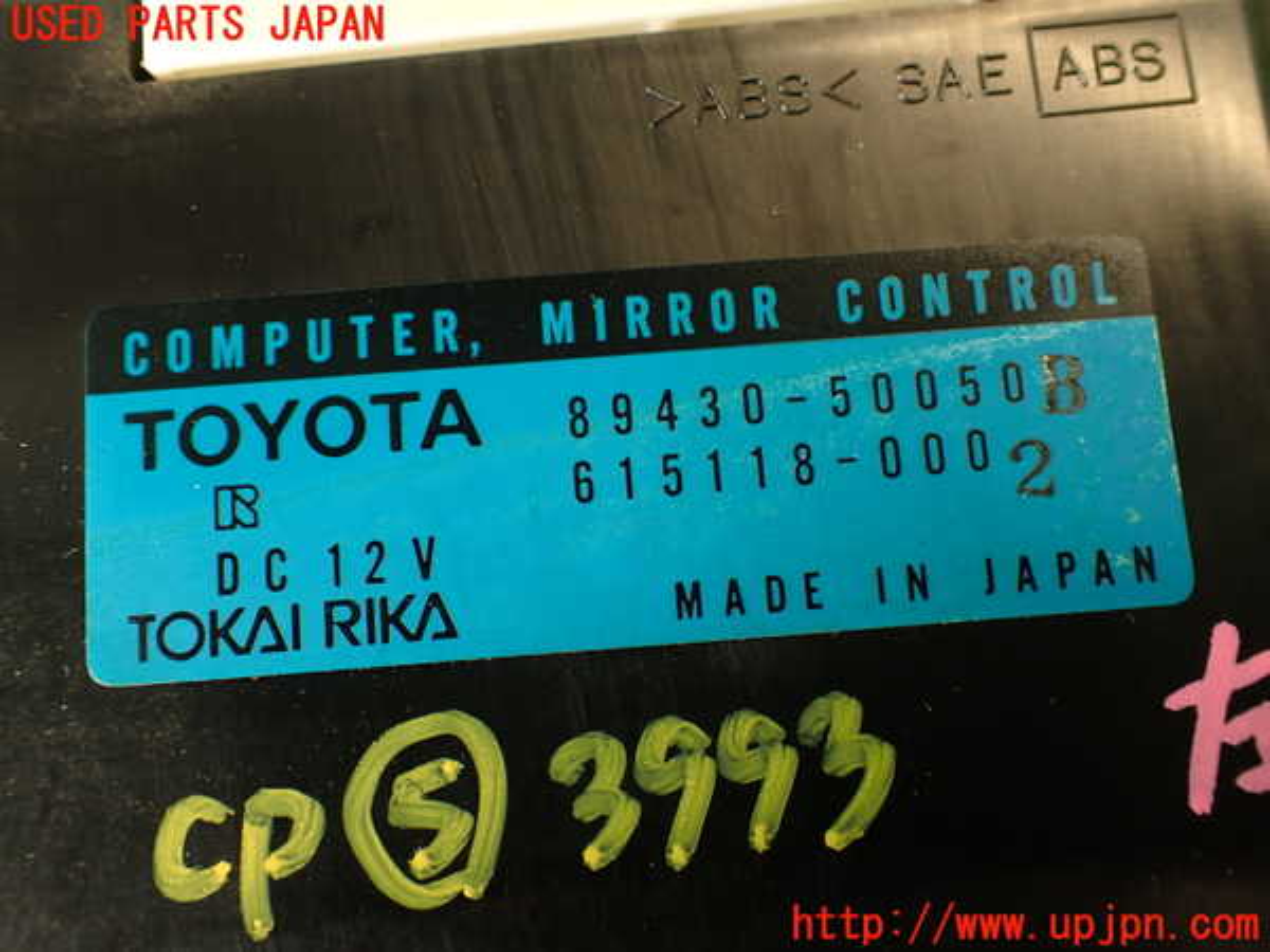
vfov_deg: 44.2
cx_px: 635
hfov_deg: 56.8
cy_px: 476
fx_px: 1174
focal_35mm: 32
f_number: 2.4
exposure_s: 1/50
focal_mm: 5.79
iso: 200
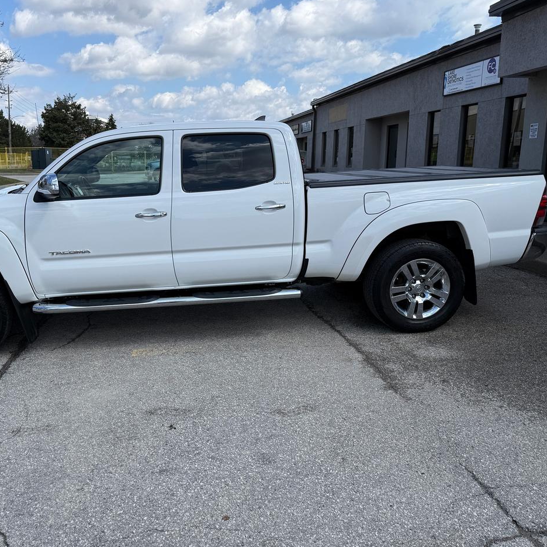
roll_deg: +0.5
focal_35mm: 29
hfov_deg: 55.1
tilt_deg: -12.3
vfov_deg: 55.6
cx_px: 213
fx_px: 518
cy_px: 268
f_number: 1.78
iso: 80
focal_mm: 6.76
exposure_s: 1/4673
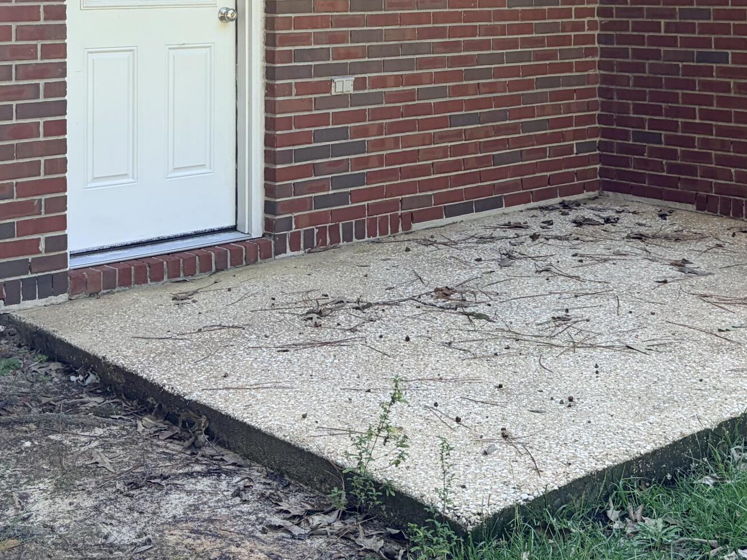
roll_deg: +0.6
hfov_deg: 32.0
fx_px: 1295
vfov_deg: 23.2
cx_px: 475
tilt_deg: +1.0
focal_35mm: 60
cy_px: -31
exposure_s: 1/212
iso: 50
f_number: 1.6
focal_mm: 5.96
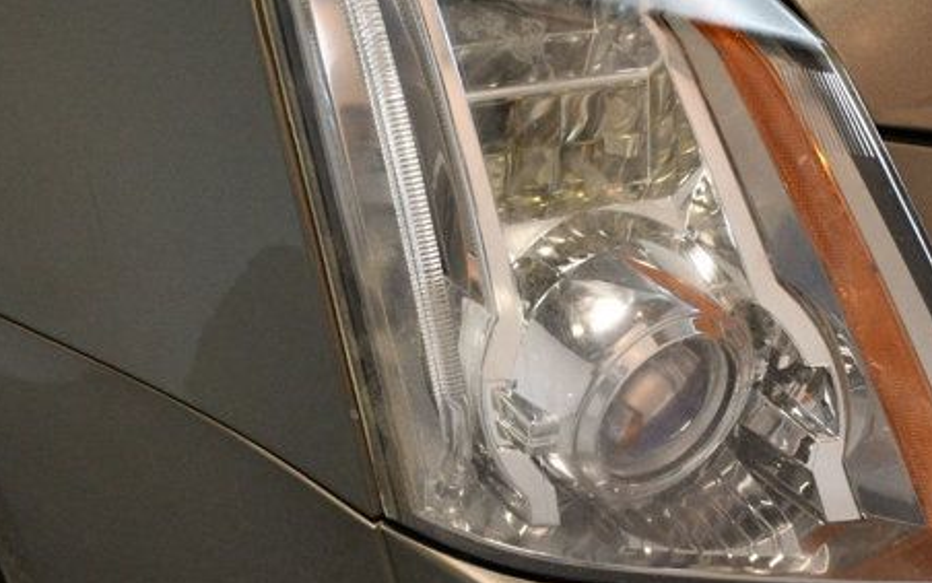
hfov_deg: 23.0
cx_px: 581
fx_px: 2287
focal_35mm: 90
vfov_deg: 14.5
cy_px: 338
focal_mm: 26
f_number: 3.8
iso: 1100
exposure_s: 1/125
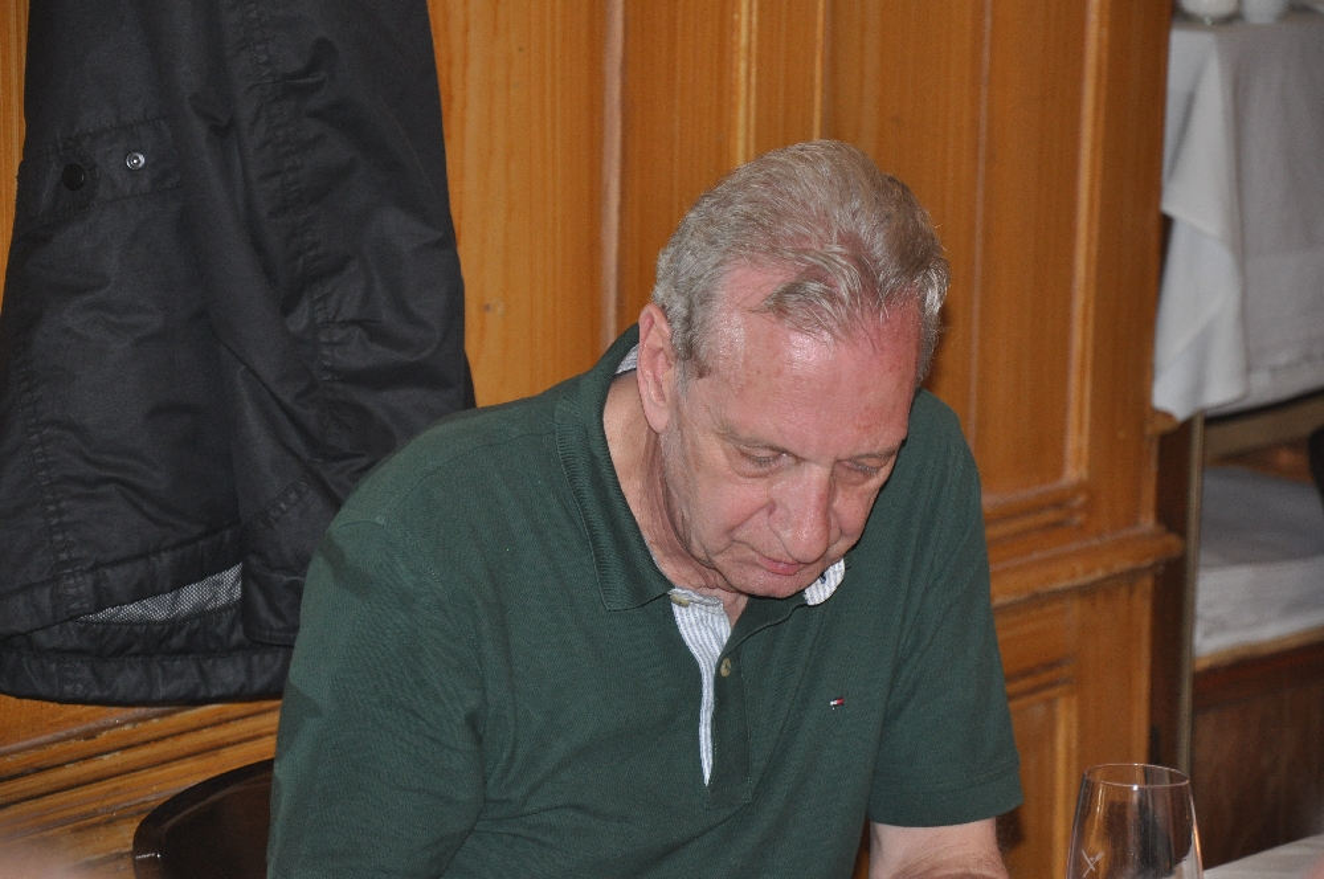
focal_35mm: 158
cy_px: 440
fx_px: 5785
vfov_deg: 8.7
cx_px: 662
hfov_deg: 13.1
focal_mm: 105
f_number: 5.6
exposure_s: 1/60
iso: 800
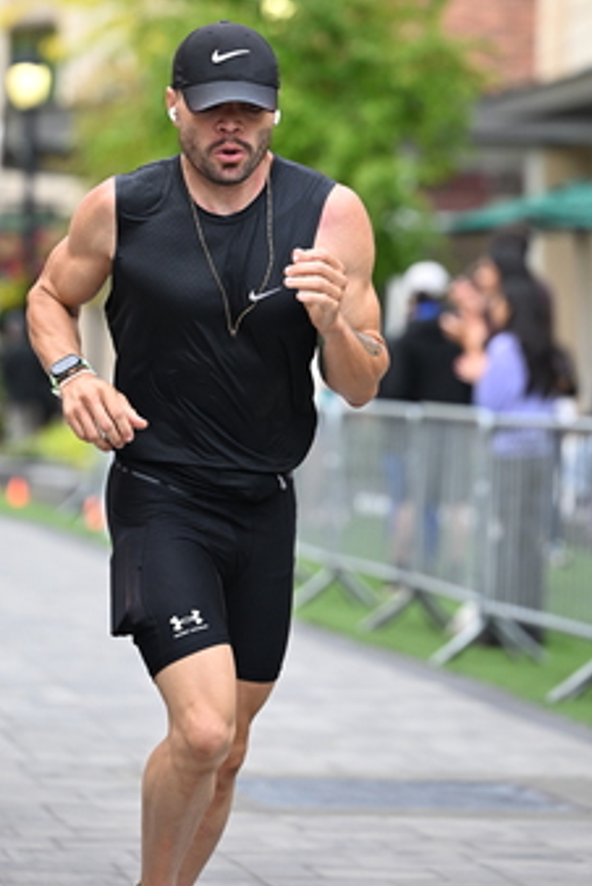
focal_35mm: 187
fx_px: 4603
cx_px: 287
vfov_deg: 11.0
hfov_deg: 7.4
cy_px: 215
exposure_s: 1/2000
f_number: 2.8
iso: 1000
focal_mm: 115
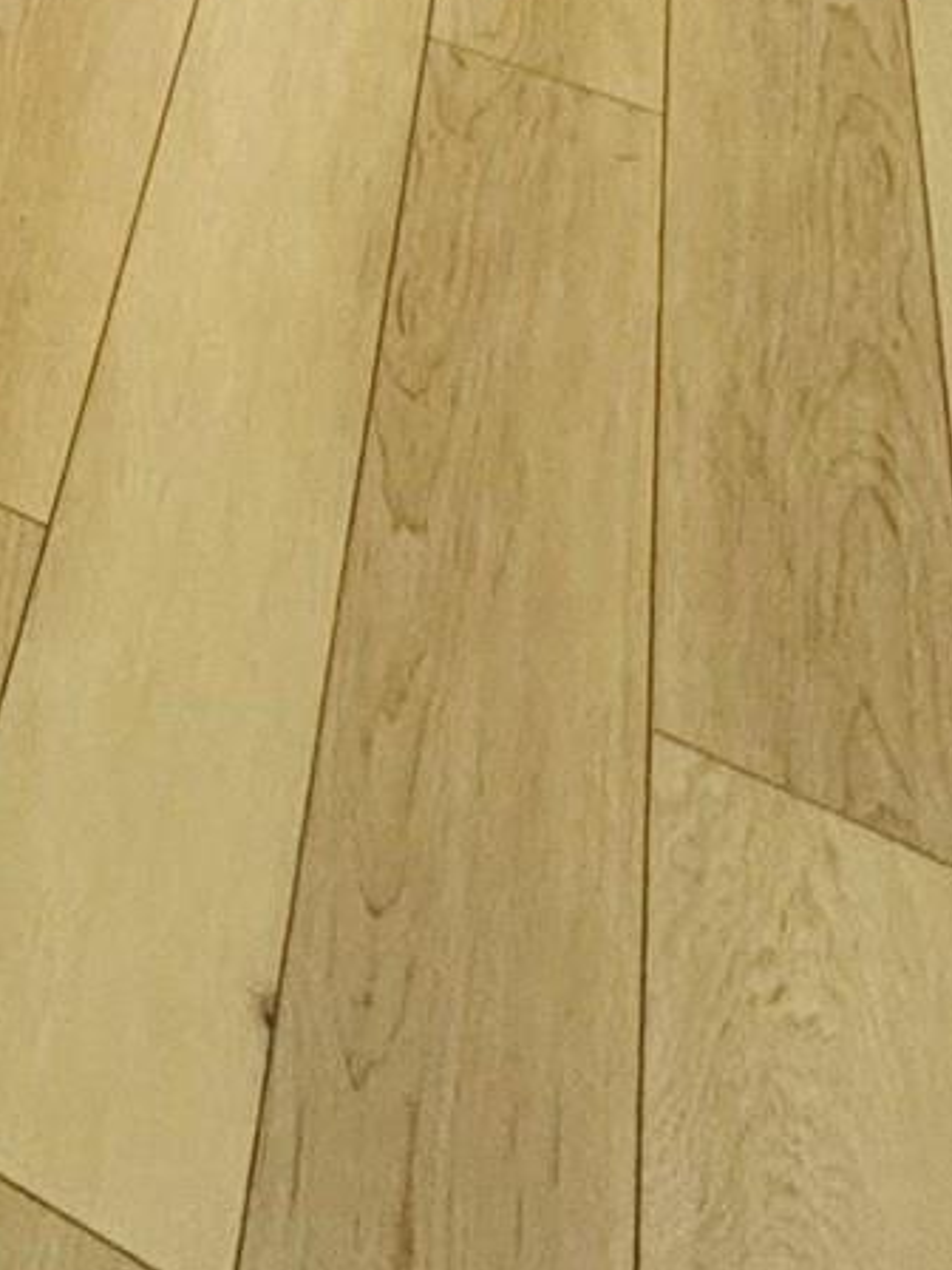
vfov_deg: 16.3
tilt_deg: -5.2
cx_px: -1114
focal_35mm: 72
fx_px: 2640
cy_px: -1585
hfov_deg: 15.2
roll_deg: +1.3
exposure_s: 1/120
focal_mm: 2.22
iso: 200
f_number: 2.2
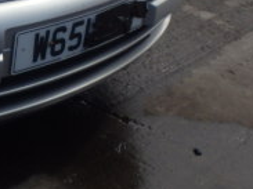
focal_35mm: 98
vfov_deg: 14.1
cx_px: -181
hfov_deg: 17.0
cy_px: -91
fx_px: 716
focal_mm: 5
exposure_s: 1/125
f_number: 11
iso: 125
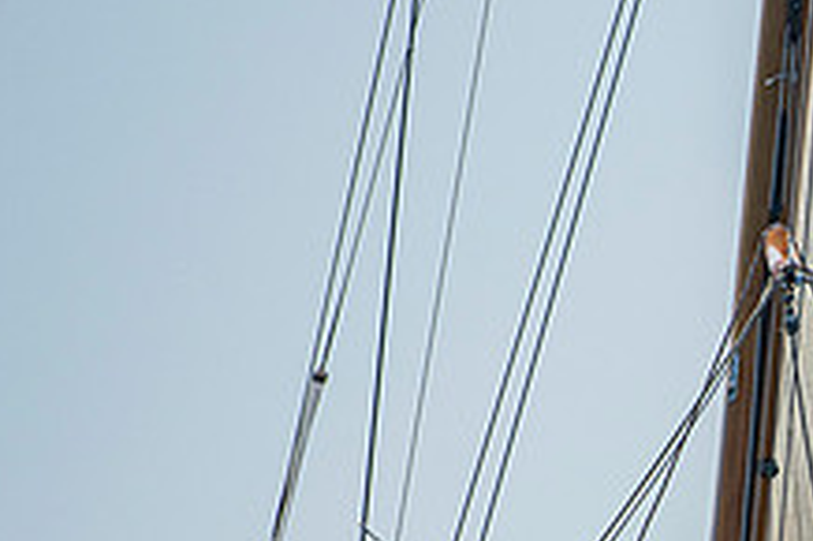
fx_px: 32427
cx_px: 1029
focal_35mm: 1437
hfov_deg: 1.4
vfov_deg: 1.0
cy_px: 681
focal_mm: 360
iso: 400
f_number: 5.6
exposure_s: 1/3200
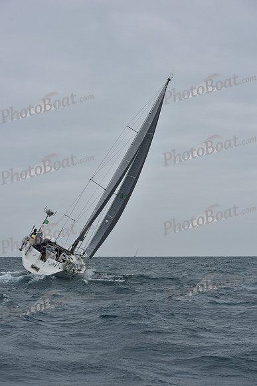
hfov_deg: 19.5
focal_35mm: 70
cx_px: 128
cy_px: 193
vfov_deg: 28.8
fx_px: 749
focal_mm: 70
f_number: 8
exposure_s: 1/800
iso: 250
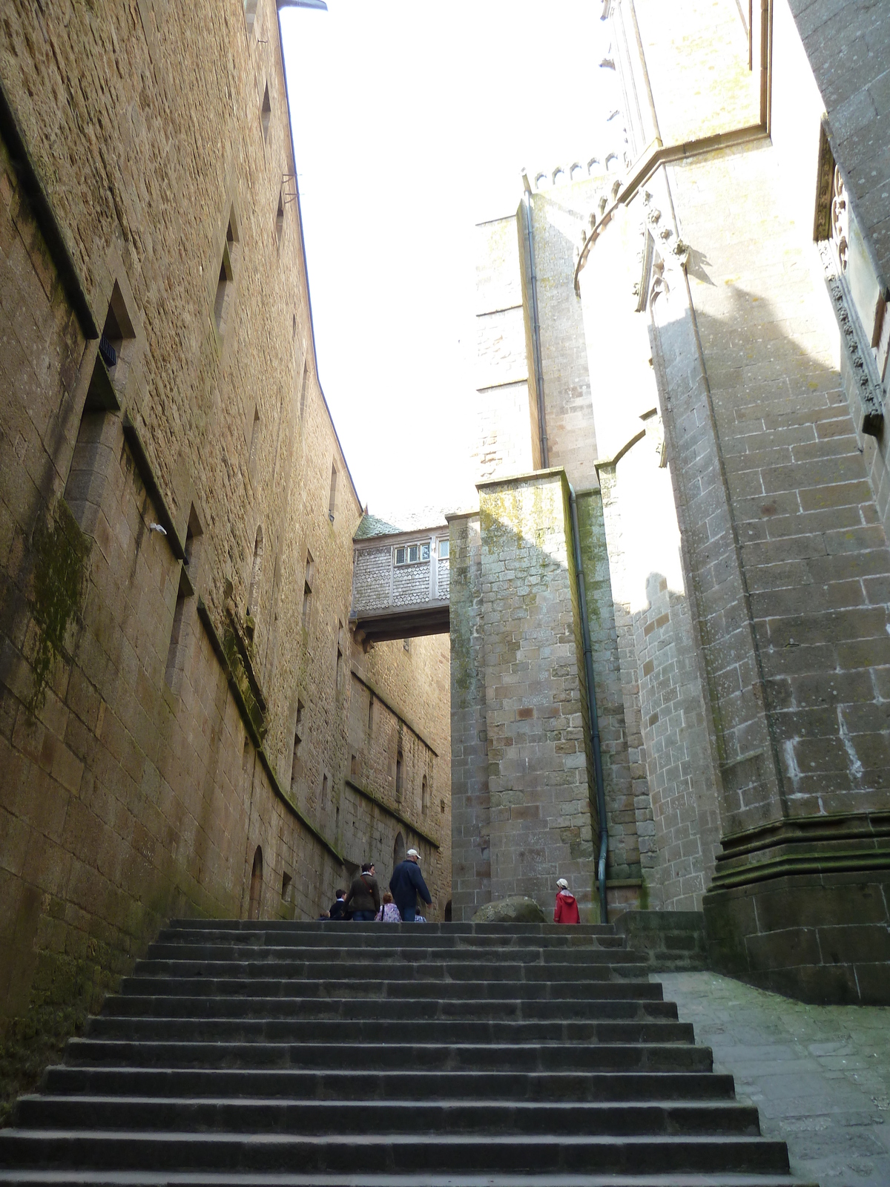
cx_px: 445
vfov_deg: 69.4
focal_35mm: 25
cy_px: 594
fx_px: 857
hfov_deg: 54.9
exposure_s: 1/60
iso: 80
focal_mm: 4.1
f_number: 3.3
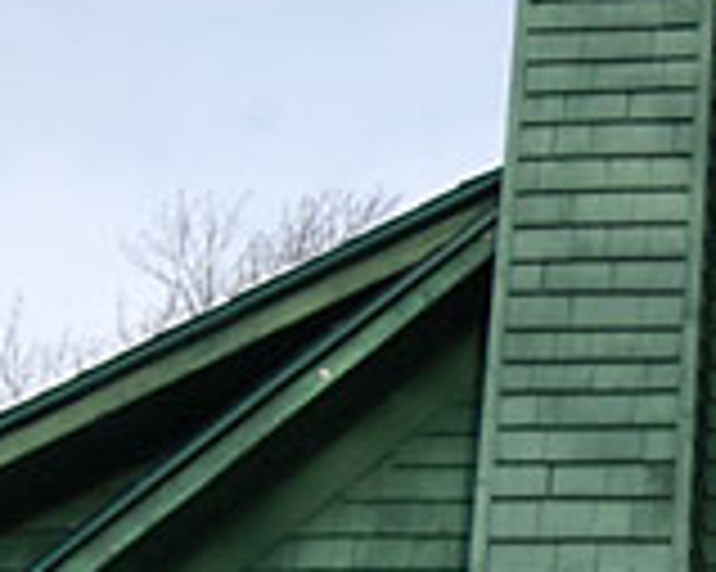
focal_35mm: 123
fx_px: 2605
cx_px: 896
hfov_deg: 15.0
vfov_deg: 12.4
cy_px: 586
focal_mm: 24
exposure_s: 1/4000
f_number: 3.5
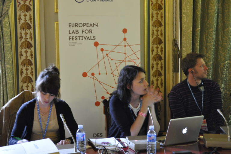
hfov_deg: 24.6
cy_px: 77
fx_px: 529
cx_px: 116
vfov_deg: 16.5
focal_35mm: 82
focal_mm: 55
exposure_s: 1/10
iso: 1000
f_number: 5.6
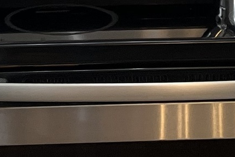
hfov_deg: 10.7
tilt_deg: -7.4
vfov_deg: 6.8
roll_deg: +0.1
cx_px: 134
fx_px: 1260
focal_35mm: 193
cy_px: -184
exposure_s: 1/120
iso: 100
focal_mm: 5.1
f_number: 1.6
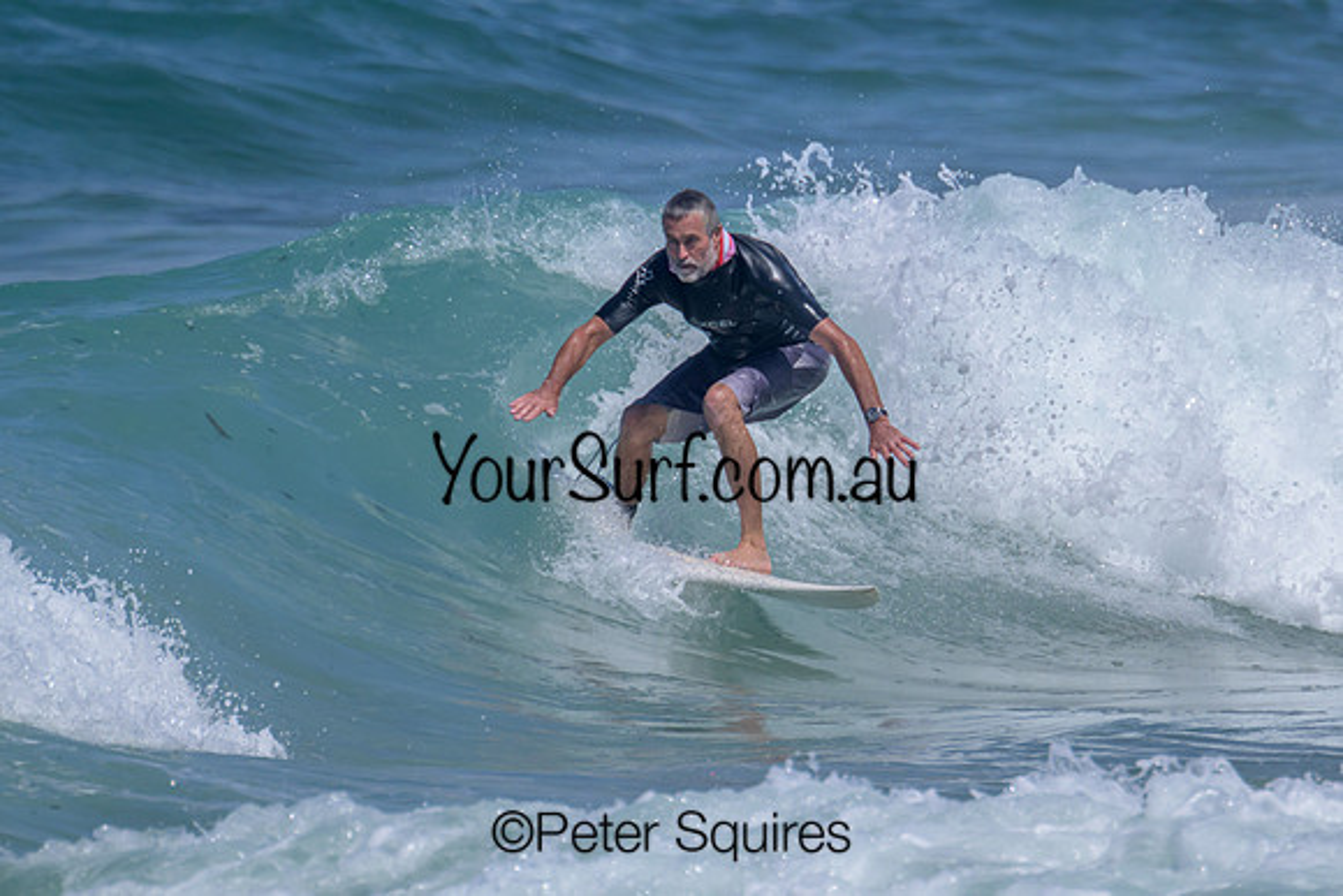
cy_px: 291
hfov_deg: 1.9
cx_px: 907
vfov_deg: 1.3
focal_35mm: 1081
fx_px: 40319
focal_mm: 800
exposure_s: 1/2000
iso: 560
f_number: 11
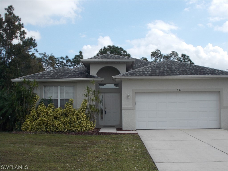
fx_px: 329
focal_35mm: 50
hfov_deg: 38.2
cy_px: 86
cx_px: 114
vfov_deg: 29.1
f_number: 11.3
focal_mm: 9
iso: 80
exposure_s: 1/100
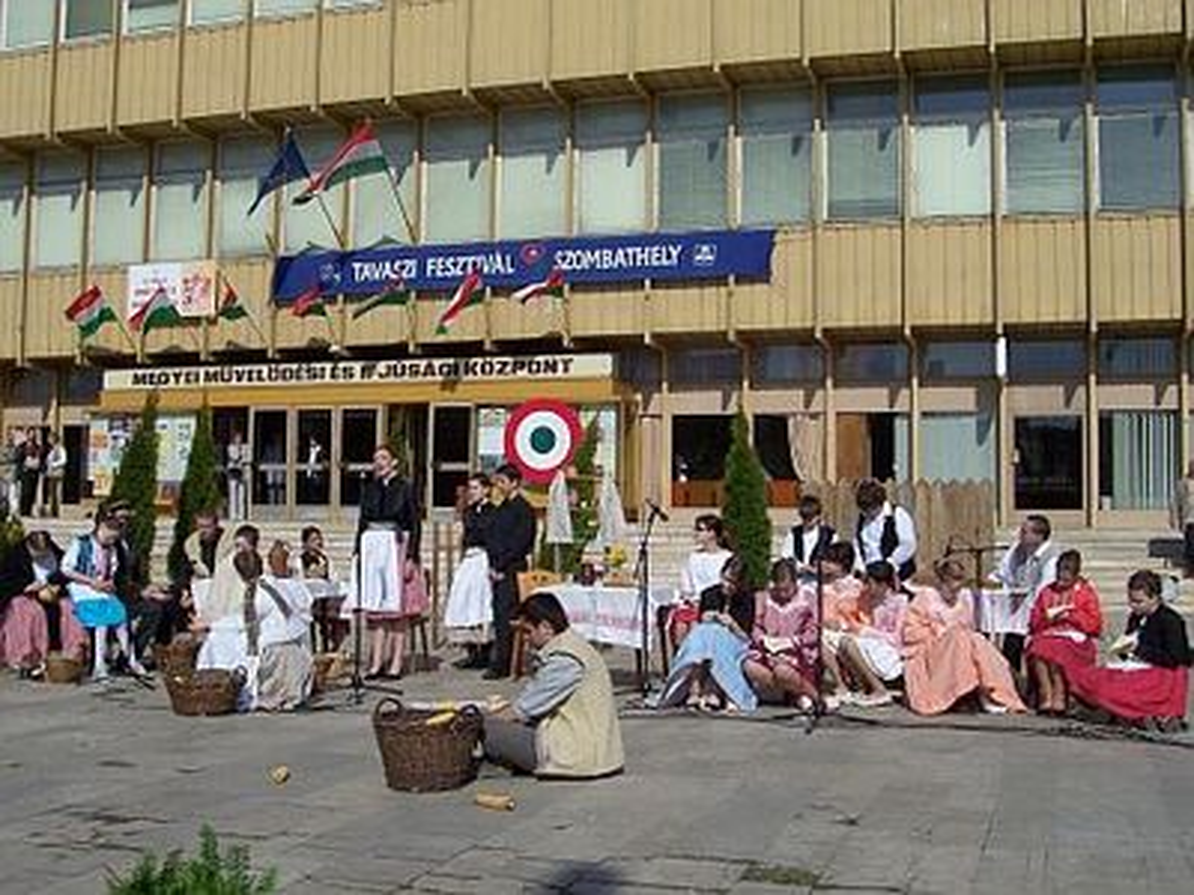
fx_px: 1449
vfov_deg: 34.3
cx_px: 597
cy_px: 448
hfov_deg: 44.8
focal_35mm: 42
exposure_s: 1/1000
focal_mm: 7
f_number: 5.6
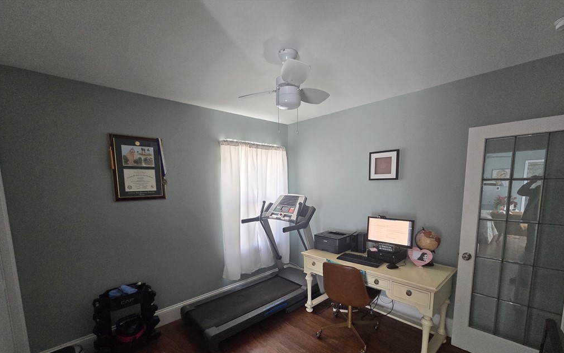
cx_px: 281
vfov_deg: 77.7
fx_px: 215
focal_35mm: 14
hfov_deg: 105.3
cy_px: 213
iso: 400
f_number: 2.2
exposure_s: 1/60
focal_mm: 2.2
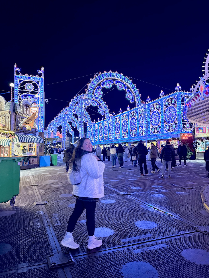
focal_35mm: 25
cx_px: 101
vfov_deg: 69.4
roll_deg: +0.8
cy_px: 136
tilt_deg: +3.5
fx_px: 201
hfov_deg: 54.9
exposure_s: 1/50
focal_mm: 6.76
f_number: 1.78
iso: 250
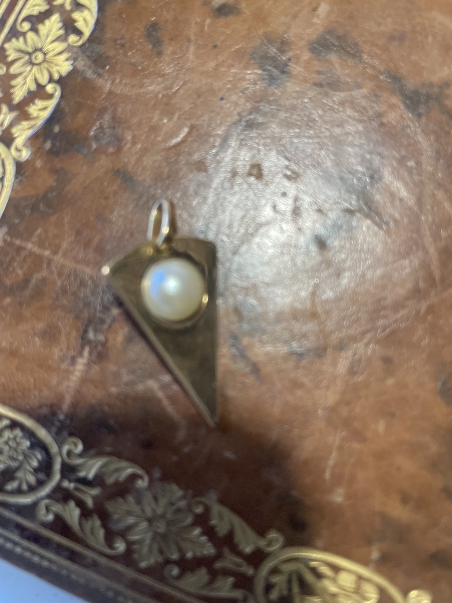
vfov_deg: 67.3
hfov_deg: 53.1
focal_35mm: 26
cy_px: 302
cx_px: 226
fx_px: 453
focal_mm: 4.2
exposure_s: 1/101
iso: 125
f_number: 1.6
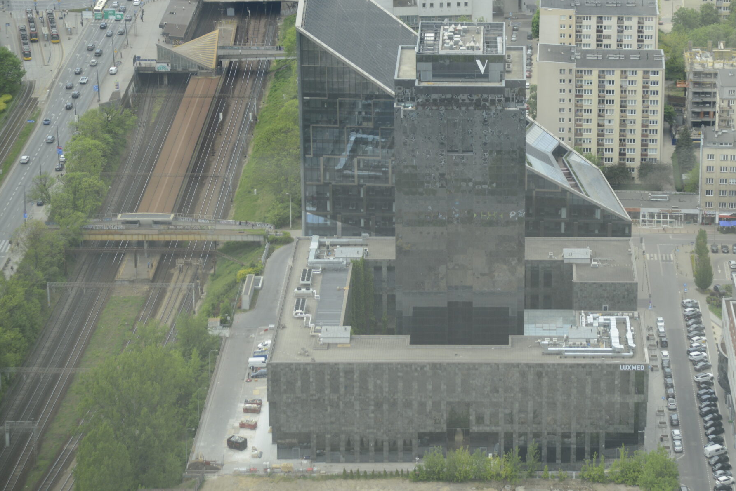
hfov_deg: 16.7
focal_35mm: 122
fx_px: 2495
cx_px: 527
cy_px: 179
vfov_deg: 11.2
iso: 560
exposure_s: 1/1600
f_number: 4.5
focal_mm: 85
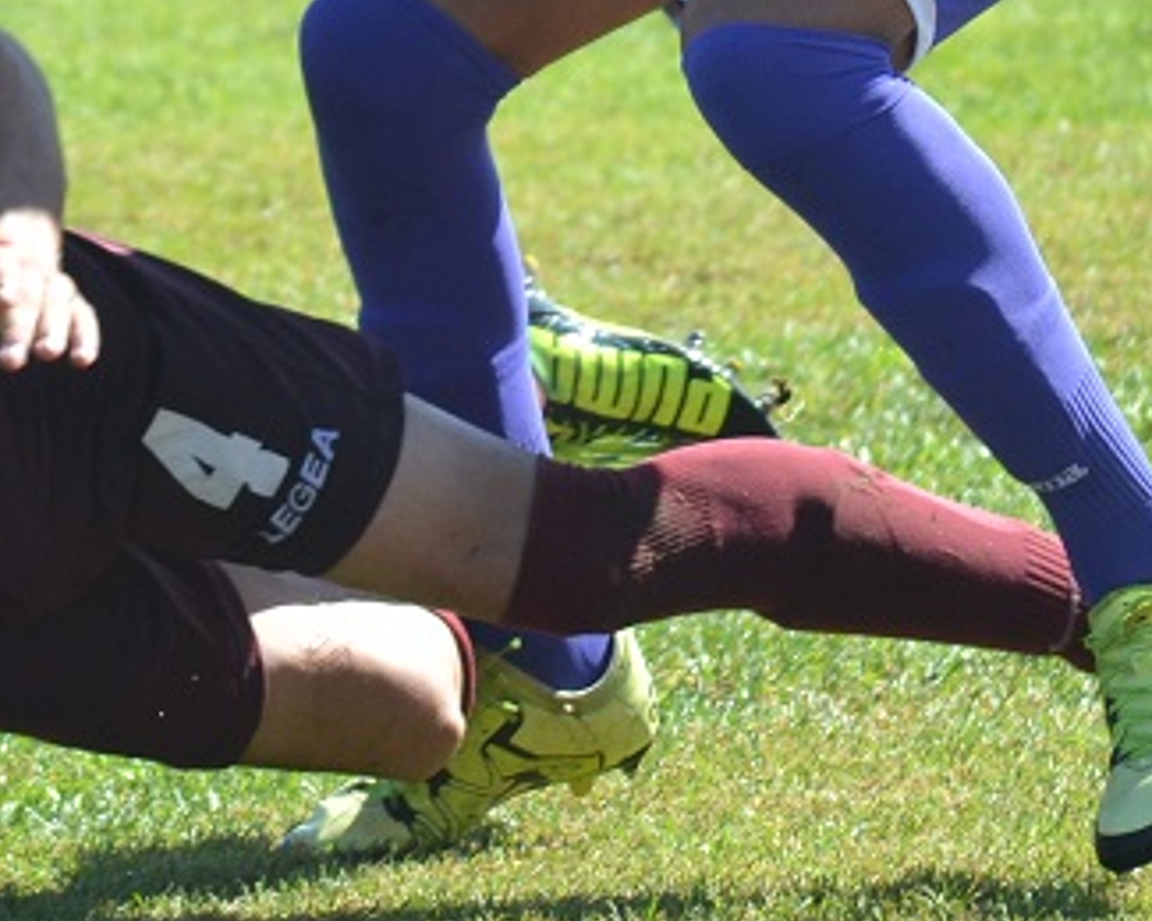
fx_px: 18377
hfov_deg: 3.6
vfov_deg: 2.9
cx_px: 409
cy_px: -301
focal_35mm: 539
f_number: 5
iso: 400
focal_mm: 90
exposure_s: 1/1250
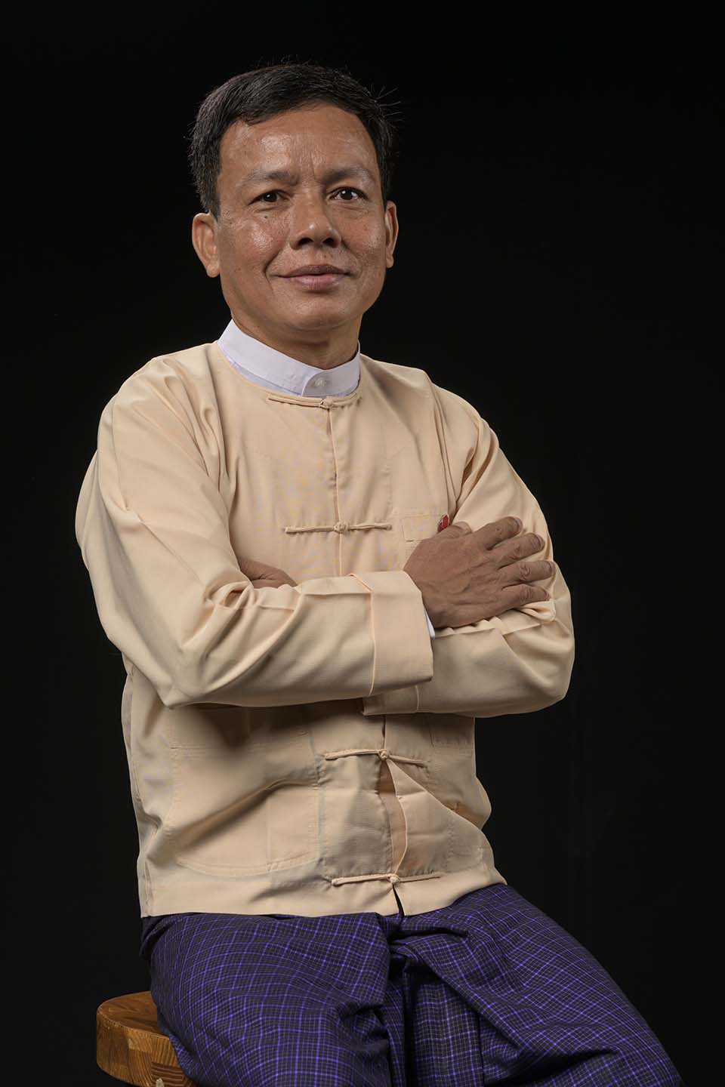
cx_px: 362
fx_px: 2568
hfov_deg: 16.1
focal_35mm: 85
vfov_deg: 23.9
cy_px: 544
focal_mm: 85
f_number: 8
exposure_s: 1/200
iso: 250
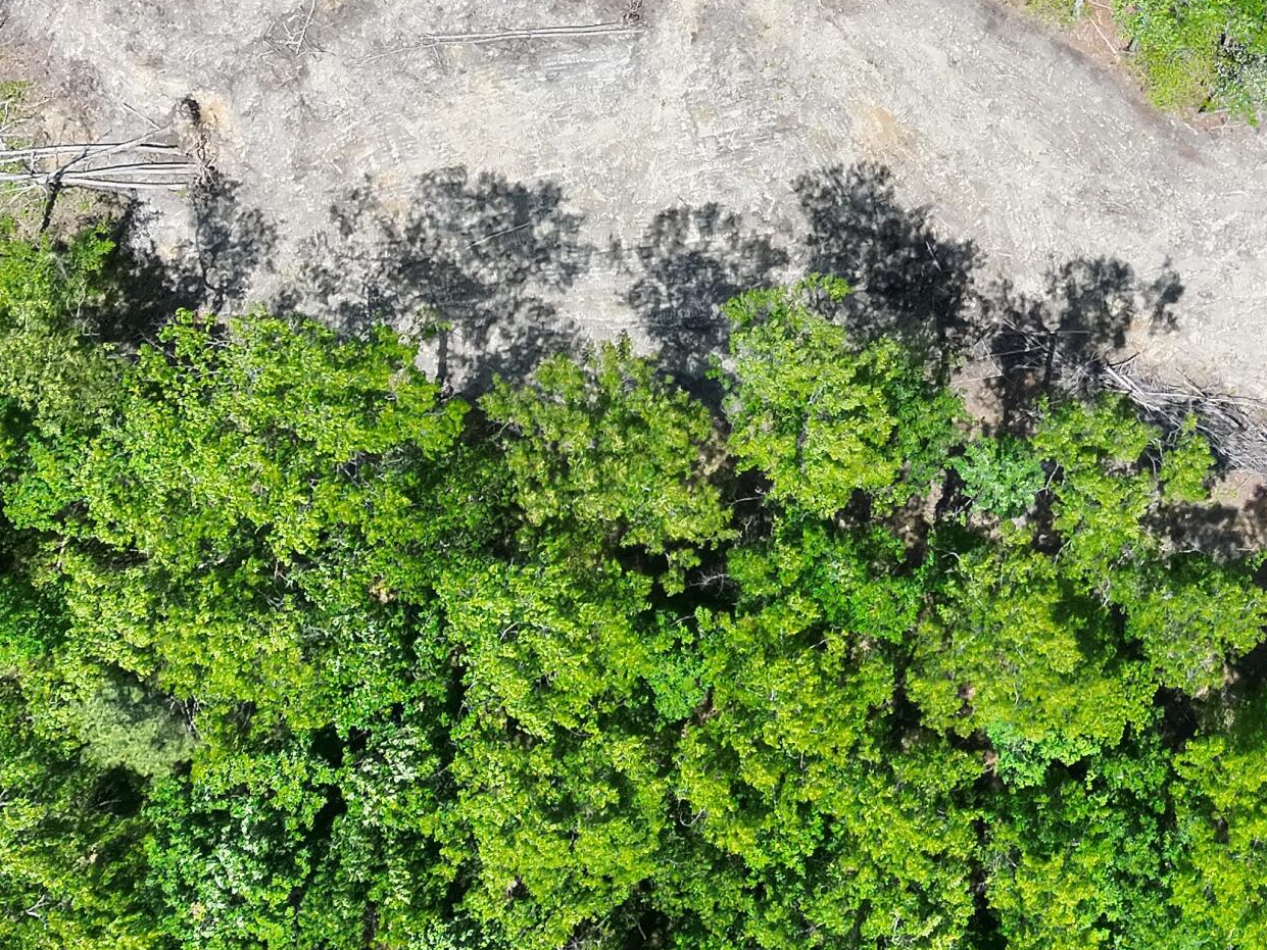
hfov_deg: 32.2
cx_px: 1031
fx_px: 2123
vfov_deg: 24.3
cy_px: 46
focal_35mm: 58
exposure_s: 1/3200
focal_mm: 6.72
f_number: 1.7
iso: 170
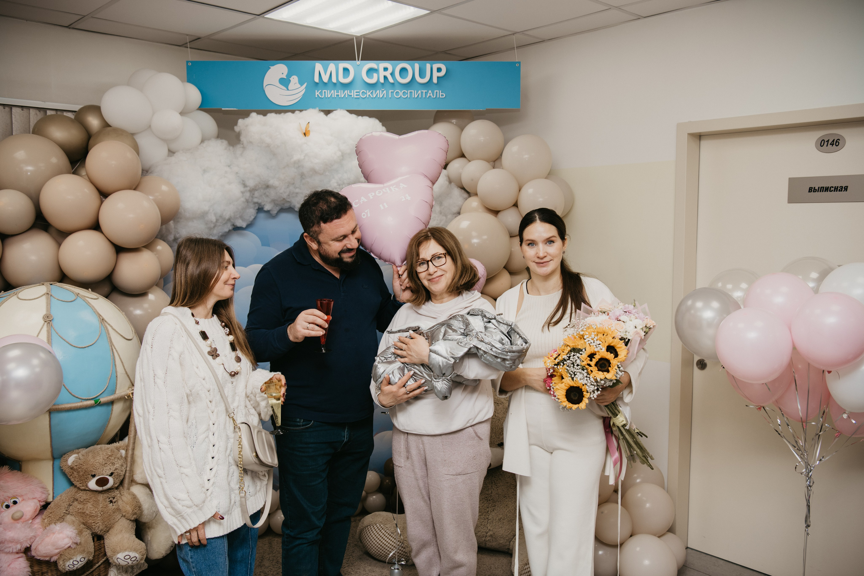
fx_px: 768
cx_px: 432
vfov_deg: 41.1
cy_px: 288
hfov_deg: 58.7
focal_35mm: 32
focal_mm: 32
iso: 200
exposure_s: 1/160
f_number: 4
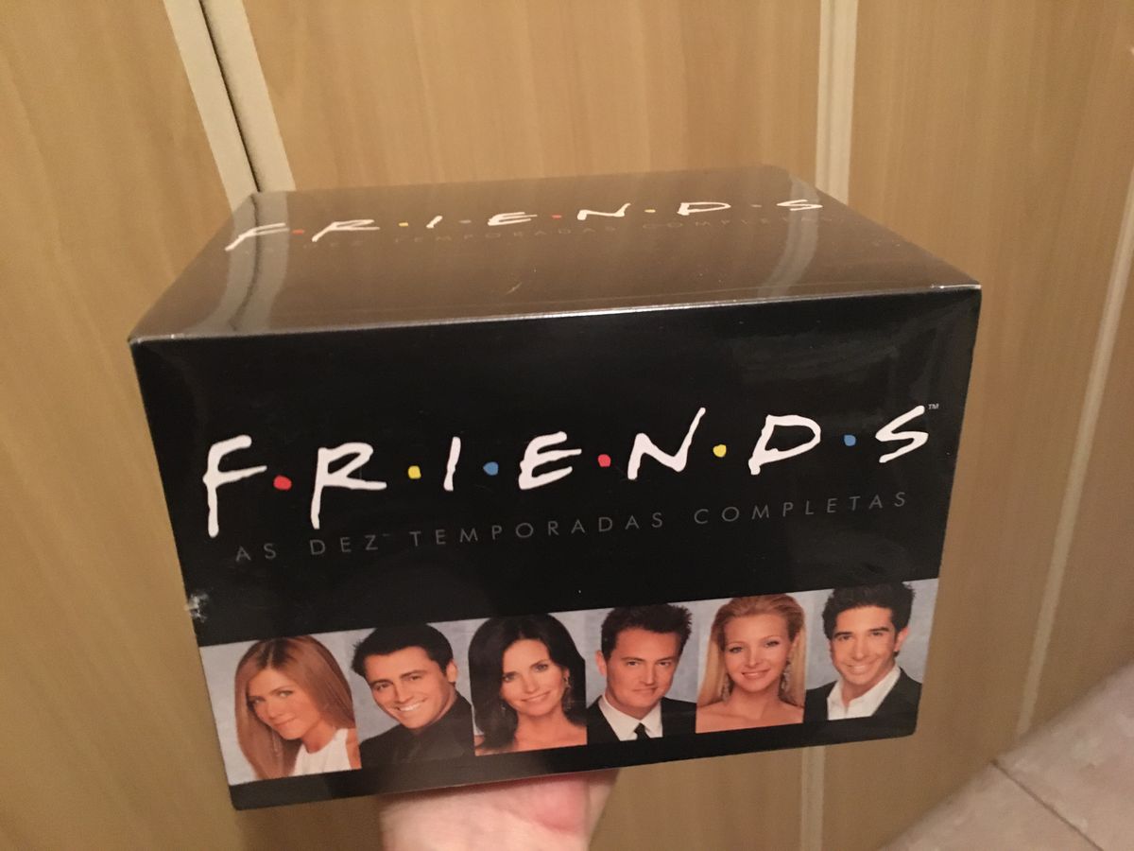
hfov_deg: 61.7
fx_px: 950
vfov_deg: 48.2
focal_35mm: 29
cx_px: 567
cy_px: 426
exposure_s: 1/15
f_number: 2.2
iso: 640
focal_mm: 4.15
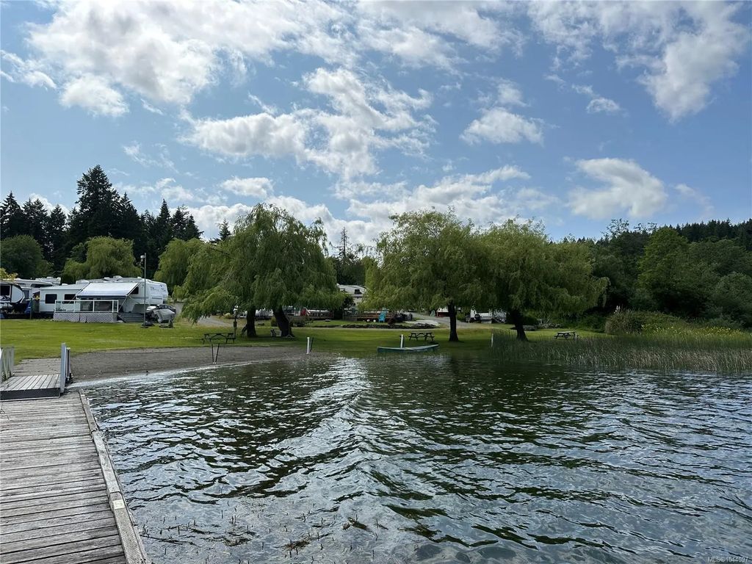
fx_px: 521
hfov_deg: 71.6
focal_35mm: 24
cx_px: 376
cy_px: 282
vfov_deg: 56.8
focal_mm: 6.86
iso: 80
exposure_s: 1/12048
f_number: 1.78
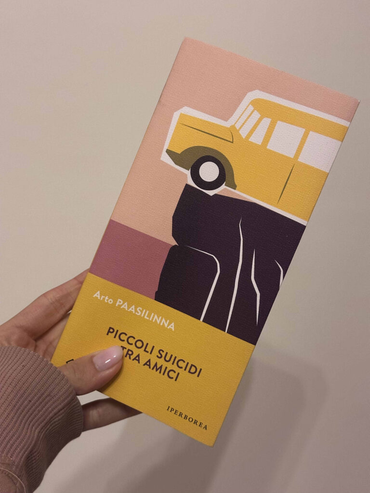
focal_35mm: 48
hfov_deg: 30.3
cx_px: 185
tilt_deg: +2.2
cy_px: 246
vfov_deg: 39.7
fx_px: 684
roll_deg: +1.2
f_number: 1.78
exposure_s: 1/33
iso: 400
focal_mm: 6.86
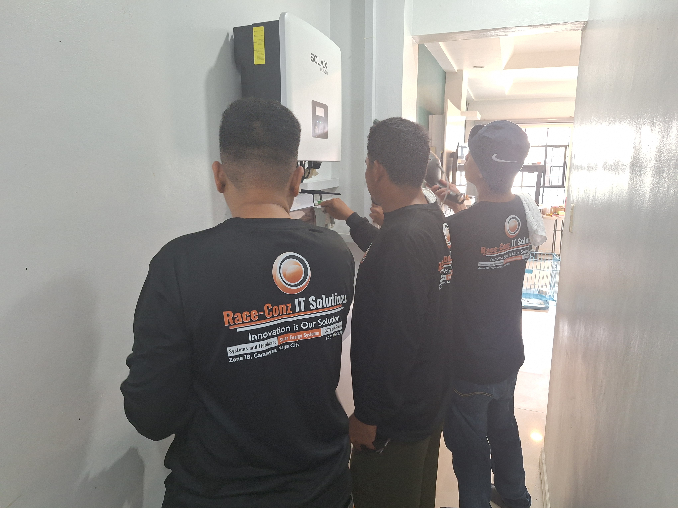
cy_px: 254
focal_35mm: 23
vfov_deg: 58.9
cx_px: 339
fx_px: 450
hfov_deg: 73.9
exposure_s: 1/40
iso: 250
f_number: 1.8
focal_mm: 5.54
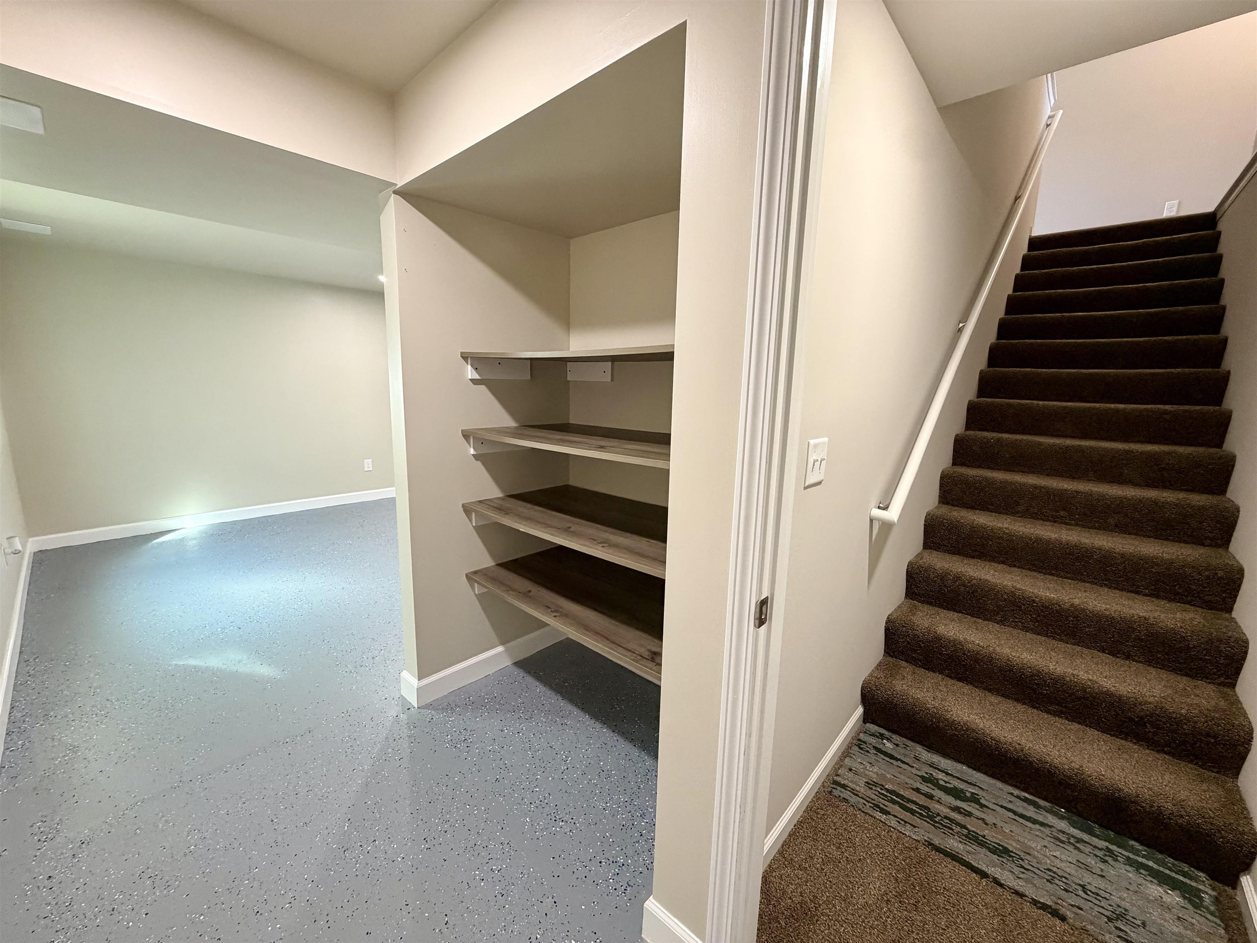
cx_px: 628
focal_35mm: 14
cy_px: 472
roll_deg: -0.9
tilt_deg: -10.4
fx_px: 508
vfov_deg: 85.7
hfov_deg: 102.1
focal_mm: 2.22
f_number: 2.2
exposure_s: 1/60
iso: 320
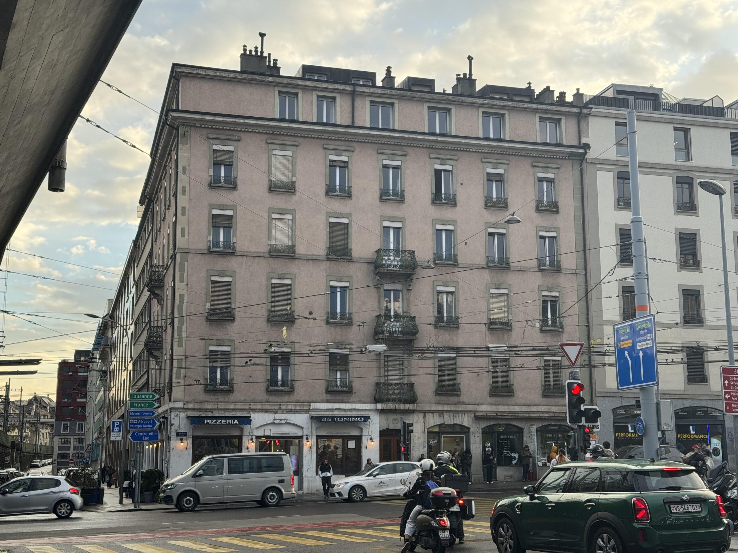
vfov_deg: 30.3
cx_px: 369
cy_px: 276
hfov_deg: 39.7
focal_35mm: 48
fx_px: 1023
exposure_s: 1/336
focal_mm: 6.76
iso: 64
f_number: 1.78
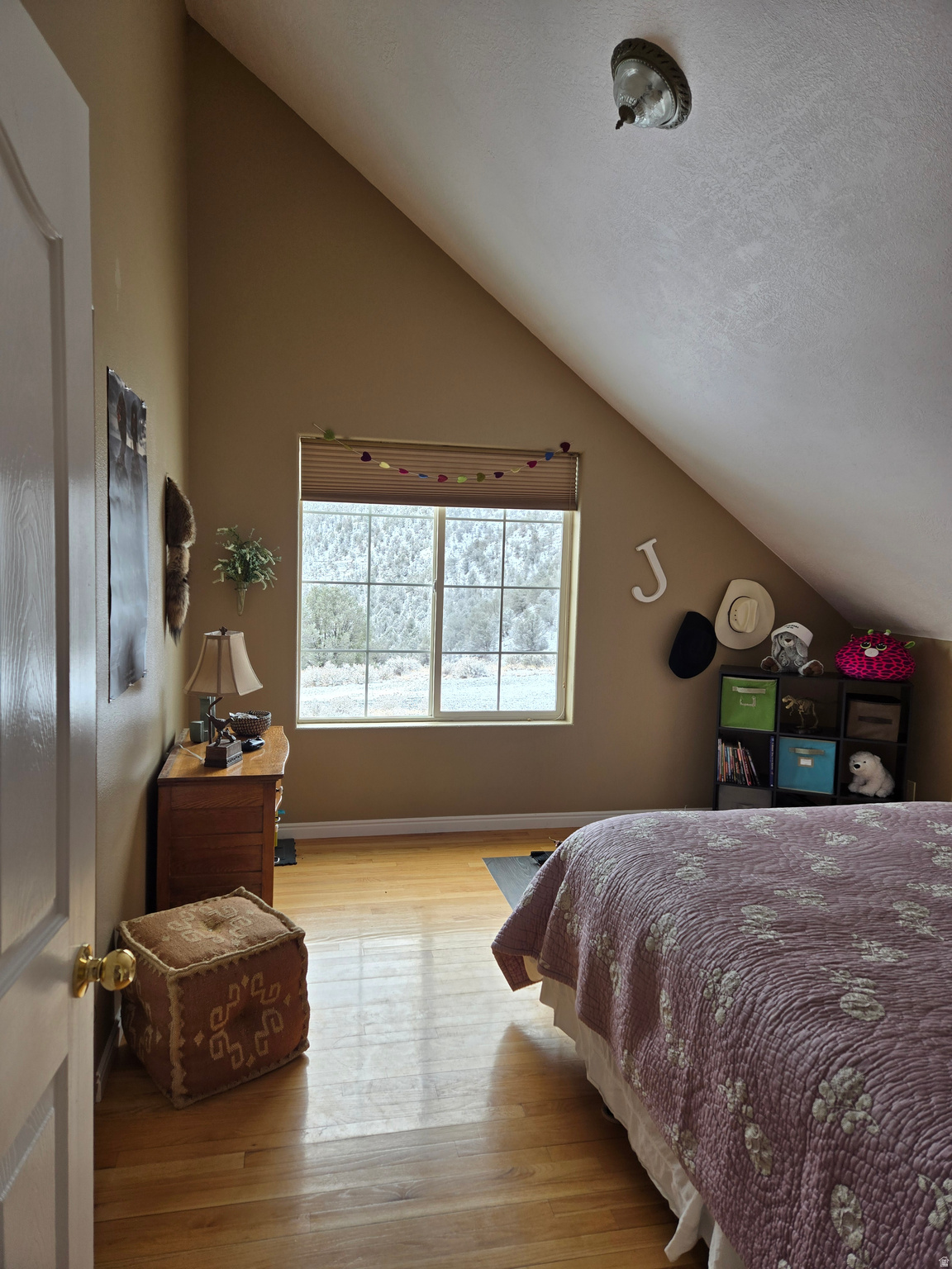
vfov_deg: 73.9
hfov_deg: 58.9
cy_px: 634
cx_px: 476
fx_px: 843
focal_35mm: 23
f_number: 1.8
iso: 40
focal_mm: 5.4
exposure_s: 1/180
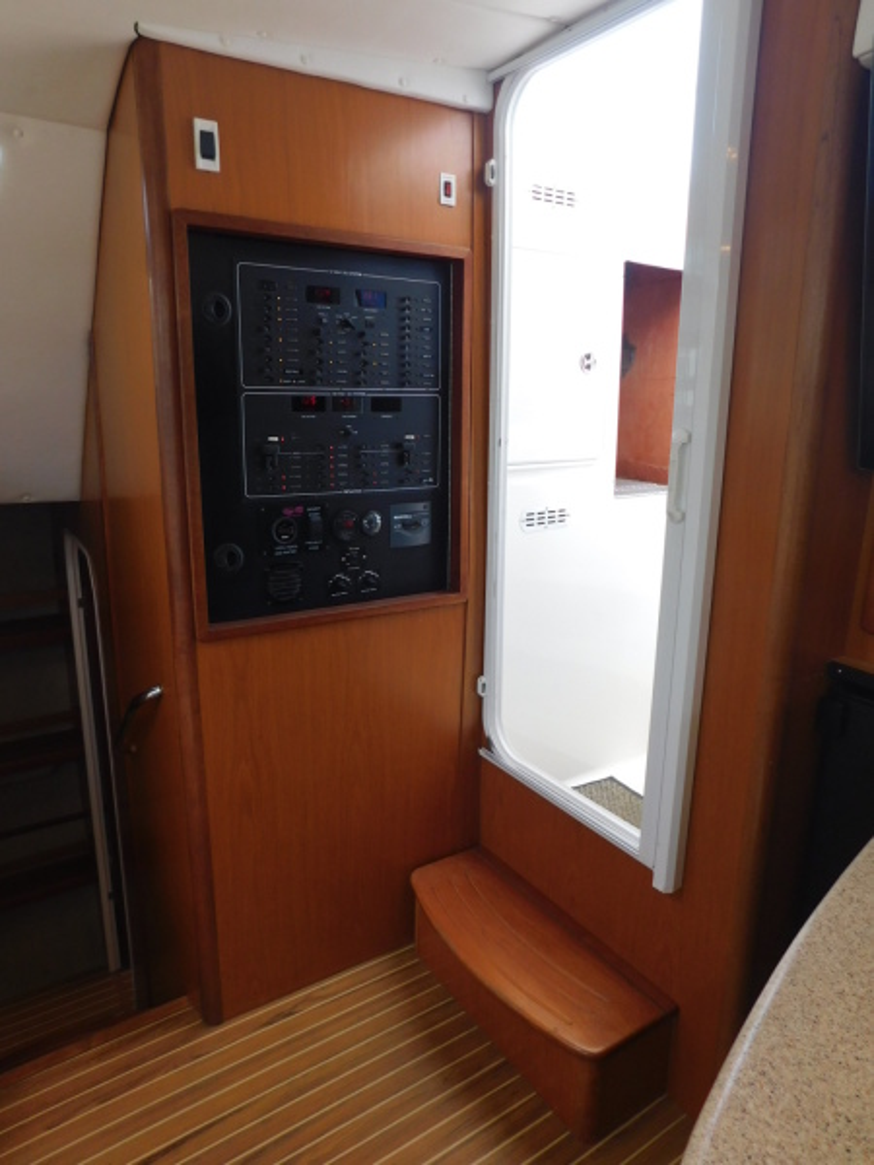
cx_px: 437
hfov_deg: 58.9
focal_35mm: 23
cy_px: 582
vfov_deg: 73.9
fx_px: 774
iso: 125
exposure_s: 1/60
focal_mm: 4
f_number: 3
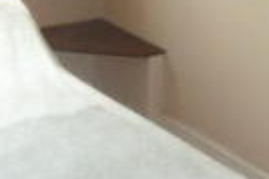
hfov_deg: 17.5
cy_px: -37
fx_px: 843
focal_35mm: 113
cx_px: -33
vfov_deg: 11.8
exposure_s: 1/100
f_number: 4
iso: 100
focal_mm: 4.1
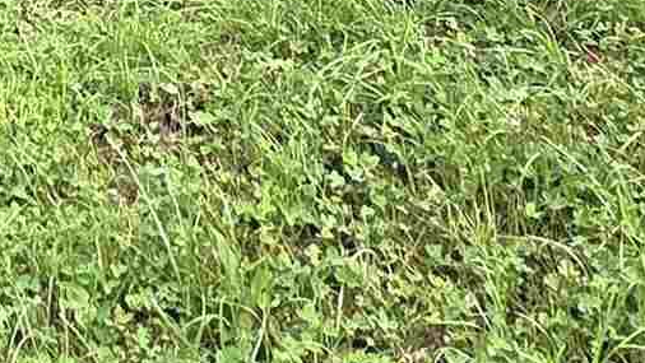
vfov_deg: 10.3
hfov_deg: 22.6
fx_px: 1471
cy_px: -712
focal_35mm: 86
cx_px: -147
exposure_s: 1/909
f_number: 2.2
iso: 50
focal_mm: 2.2
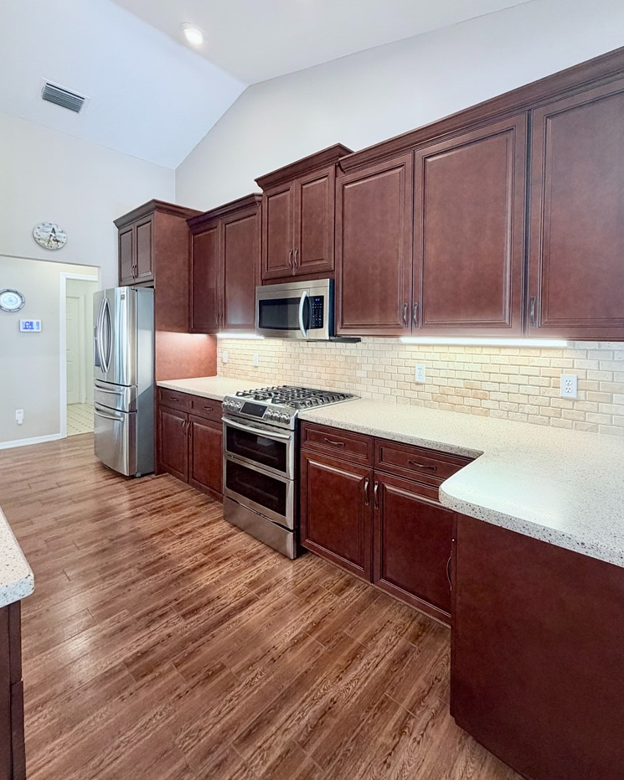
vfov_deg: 96.7
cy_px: 374
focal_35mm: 15
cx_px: 313
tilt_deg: -2.4
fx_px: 346
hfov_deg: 84.0
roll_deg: -0.2
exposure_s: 1/60
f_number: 2.2
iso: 200
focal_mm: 2.22
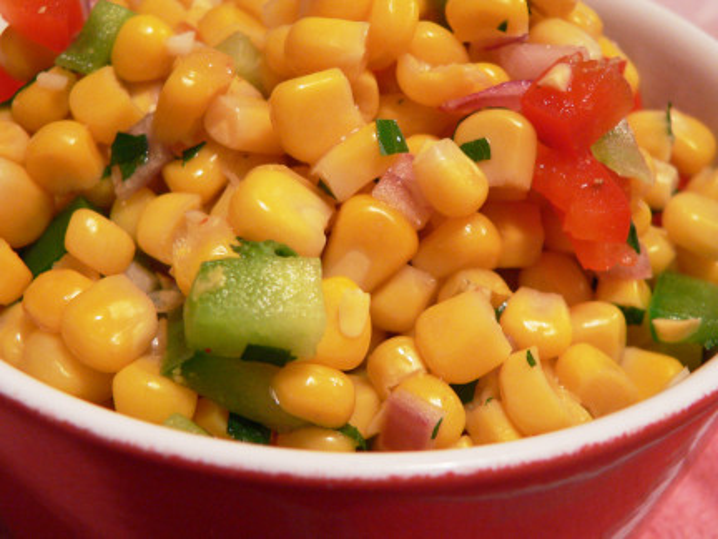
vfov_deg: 29.1
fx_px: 1037
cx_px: 359
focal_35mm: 50
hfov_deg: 38.2
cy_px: 270
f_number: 2.8
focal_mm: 8.3
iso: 200
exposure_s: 1/10
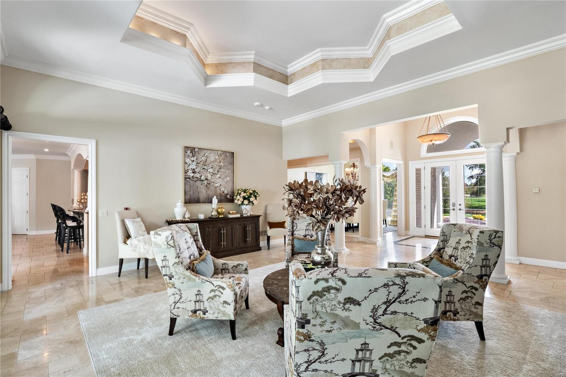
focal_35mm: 16
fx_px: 251
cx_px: 283
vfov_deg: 73.7
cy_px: 188
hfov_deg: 96.7
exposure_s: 1/6
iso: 400
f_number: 8
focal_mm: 8
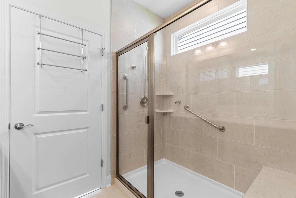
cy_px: 99
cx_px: 148
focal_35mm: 15
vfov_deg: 77.3
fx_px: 123
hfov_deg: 100.4
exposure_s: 1/20
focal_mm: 10
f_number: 4.5
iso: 100
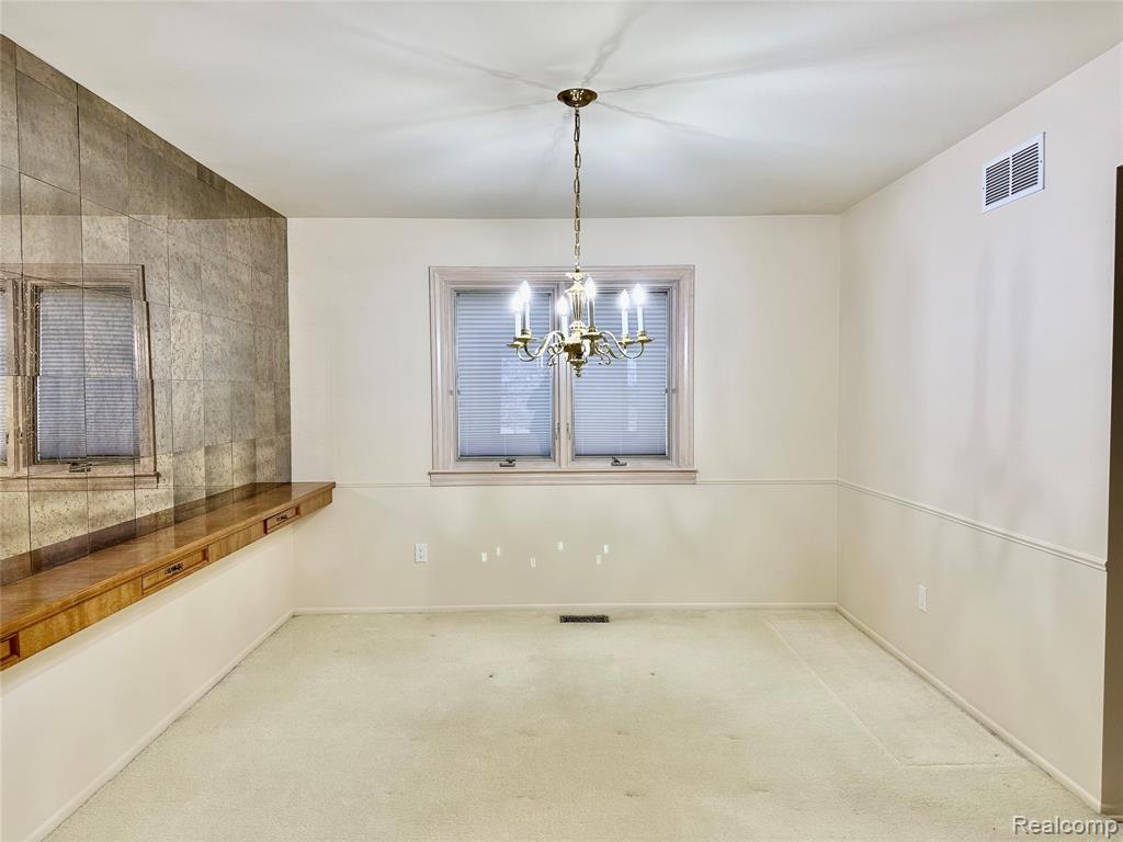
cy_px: 421
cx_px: 562
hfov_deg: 71.6
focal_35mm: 24
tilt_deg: -2.4
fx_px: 779
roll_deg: -0.1
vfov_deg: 56.8
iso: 125
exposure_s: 1/120
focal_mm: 6.86
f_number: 1.78
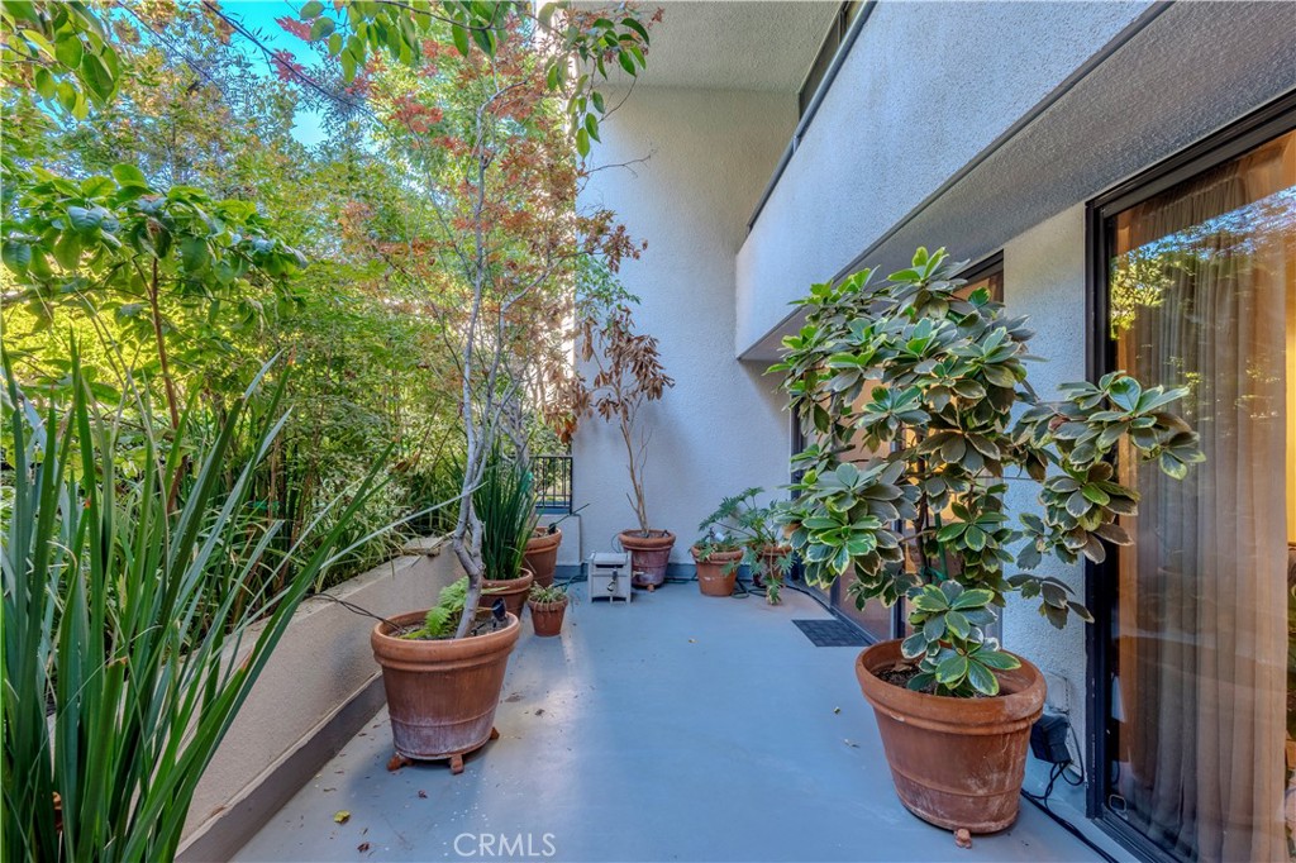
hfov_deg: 96.8
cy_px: 432
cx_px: 648
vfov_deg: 73.7
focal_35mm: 16
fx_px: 576
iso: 800
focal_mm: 16
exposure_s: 1/80
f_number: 7.1
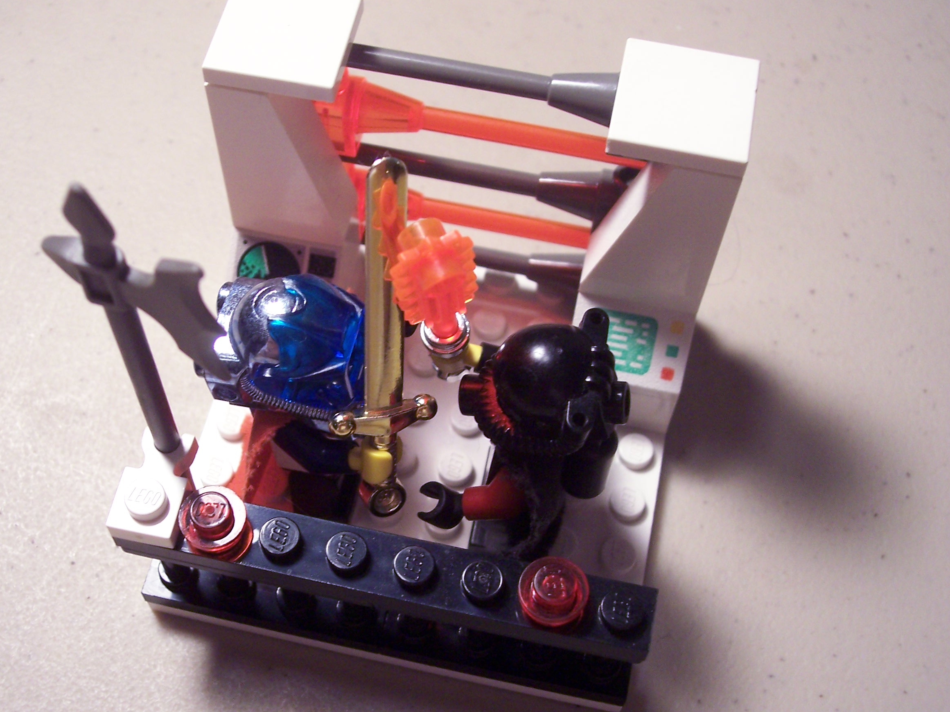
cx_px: 401
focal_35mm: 48
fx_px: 1317
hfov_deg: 39.6
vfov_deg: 30.3
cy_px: 376
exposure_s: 1/20
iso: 200
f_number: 3.4
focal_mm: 8
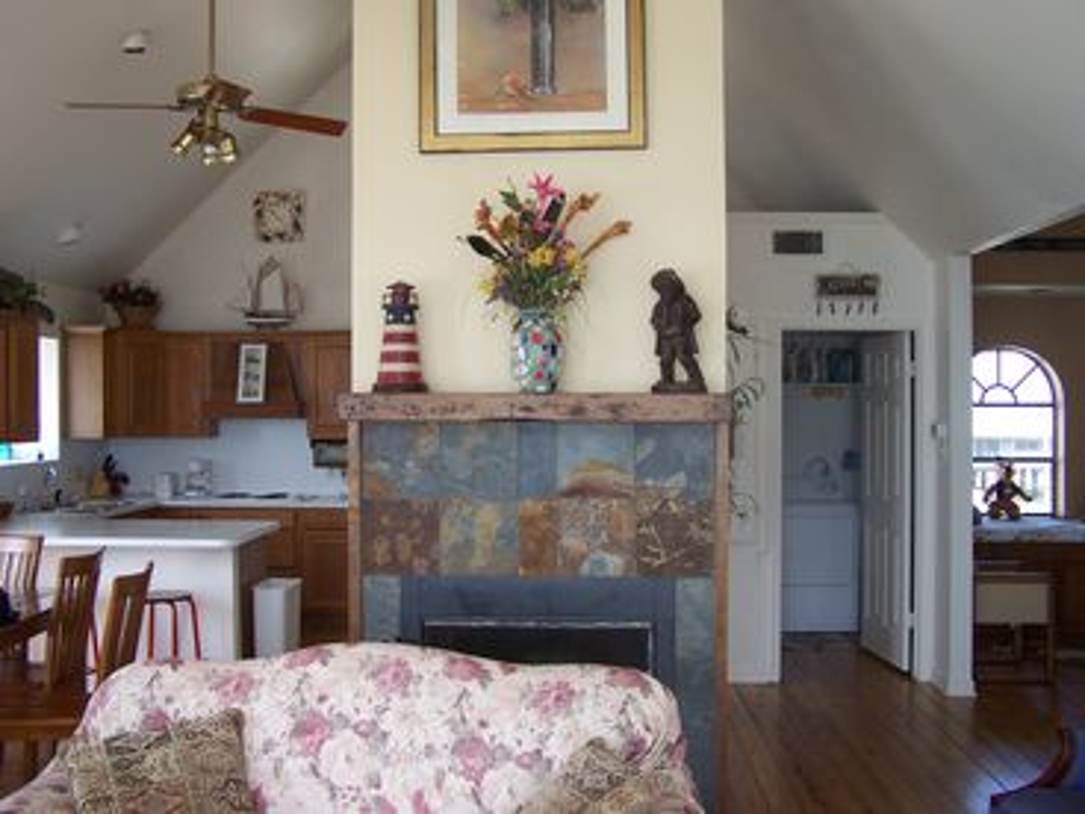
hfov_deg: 49.0
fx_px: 1191
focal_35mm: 38
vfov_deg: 37.7
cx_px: 542
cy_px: 407
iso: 80
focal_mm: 6.3
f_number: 2.8
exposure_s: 1/125
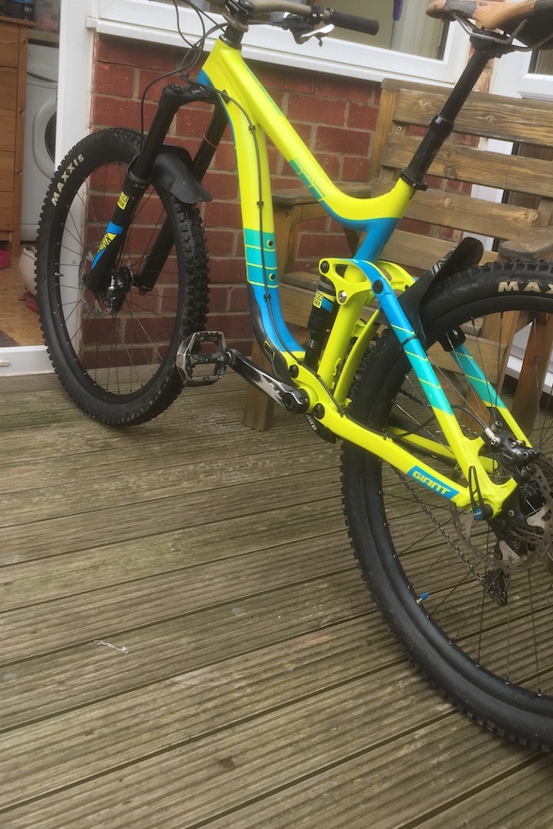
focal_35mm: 35
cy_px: 352
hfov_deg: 37.7
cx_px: 335
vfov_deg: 54.2
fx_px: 806
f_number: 2.2
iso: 32
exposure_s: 1/166
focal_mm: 4.15
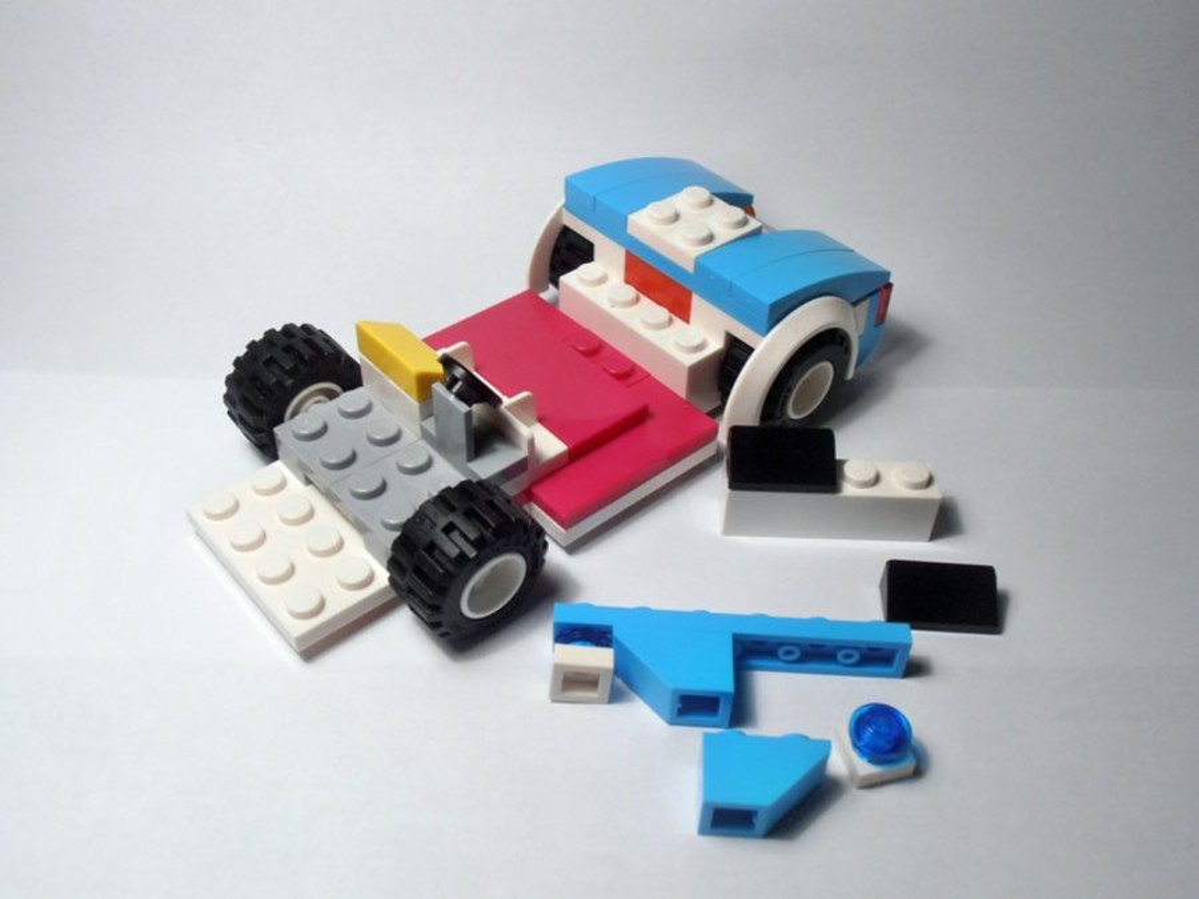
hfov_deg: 50.1
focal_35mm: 37
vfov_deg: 38.7
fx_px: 1282
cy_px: 450
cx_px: 600
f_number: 3.9
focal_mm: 6.61
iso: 80
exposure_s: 1/60
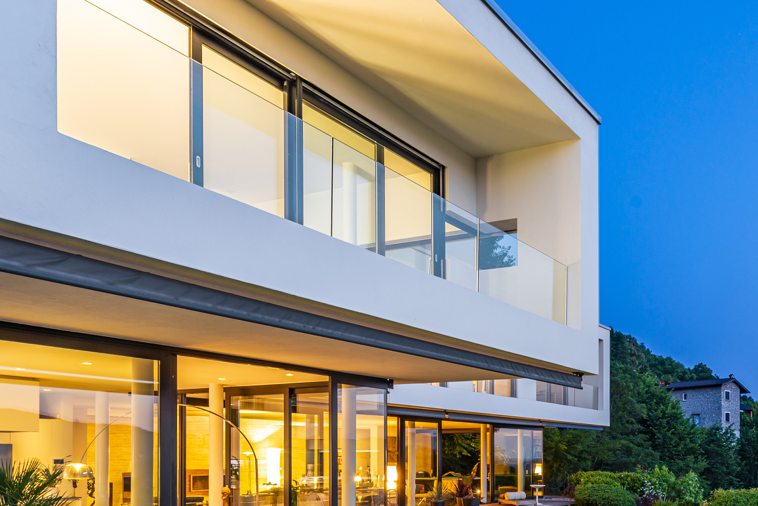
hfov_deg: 54.0
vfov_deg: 39.5
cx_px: 656
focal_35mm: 31
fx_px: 653
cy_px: 451
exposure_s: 6
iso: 100
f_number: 9
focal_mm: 14
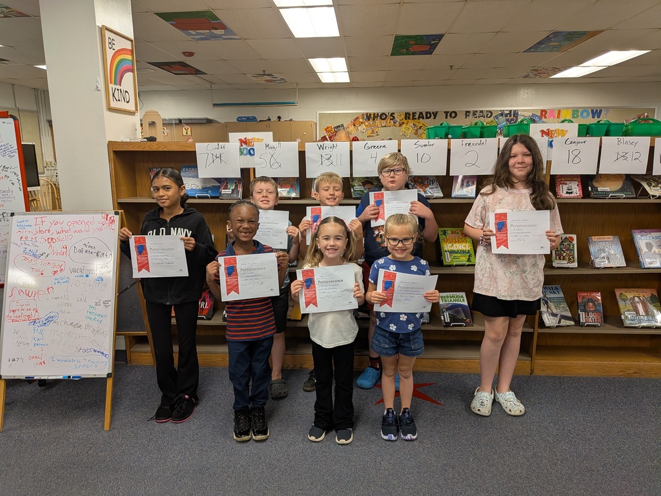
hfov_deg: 71.6
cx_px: 330
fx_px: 458
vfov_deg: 56.8
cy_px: 248
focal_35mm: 24
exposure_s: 1/40
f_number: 1.7
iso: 80
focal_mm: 4.53
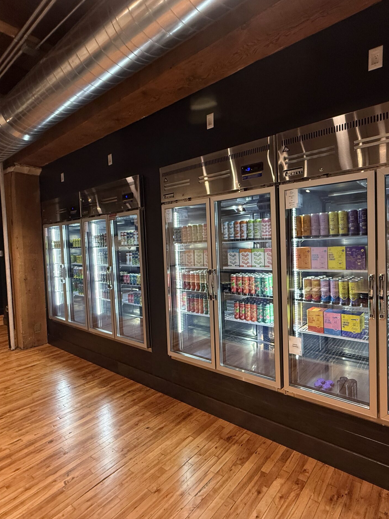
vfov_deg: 84.7
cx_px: 239
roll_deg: +1.9
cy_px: 256
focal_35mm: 19
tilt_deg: -2.2
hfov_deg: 67.8
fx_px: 285
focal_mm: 2.22
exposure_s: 1/120
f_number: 2.2
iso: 320
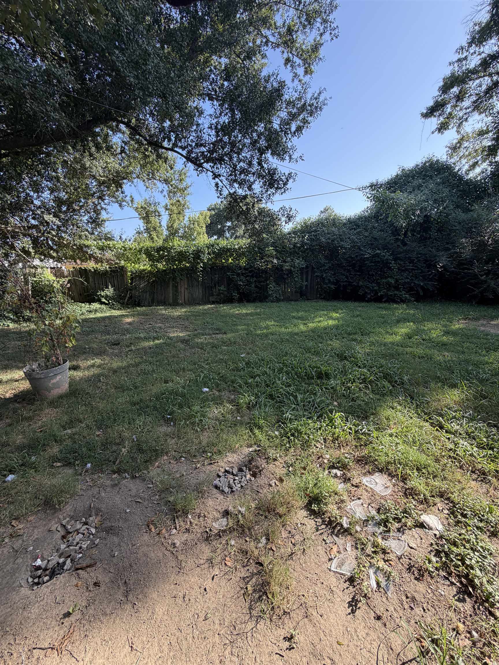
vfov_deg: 102.1
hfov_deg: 85.7
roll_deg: +0.4
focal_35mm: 14
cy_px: 332
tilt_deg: -12.0
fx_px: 269
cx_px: 250
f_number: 2.2
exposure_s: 1/319
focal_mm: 2.22
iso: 50
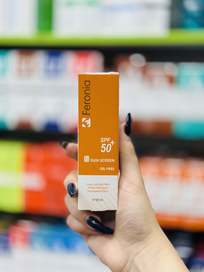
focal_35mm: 48
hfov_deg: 30.3
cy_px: 136
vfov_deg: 39.7
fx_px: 377
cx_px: 102
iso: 80
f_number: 1.78
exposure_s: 1/100
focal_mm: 6.86
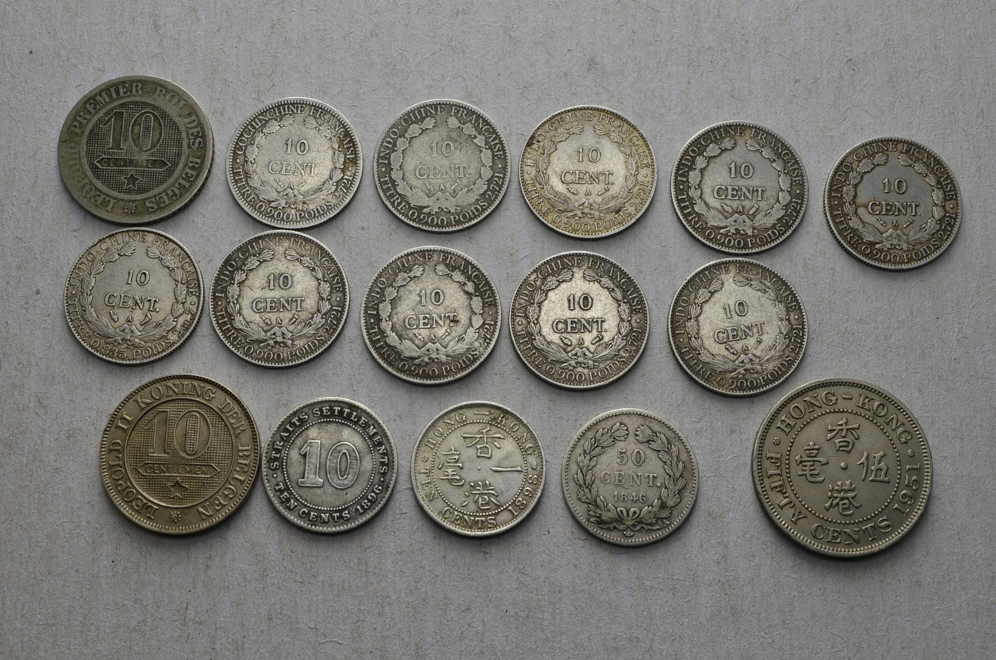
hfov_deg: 37.9
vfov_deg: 25.6
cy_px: 330
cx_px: 498
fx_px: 1449
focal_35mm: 52
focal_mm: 35
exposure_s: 1/250
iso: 400
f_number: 14
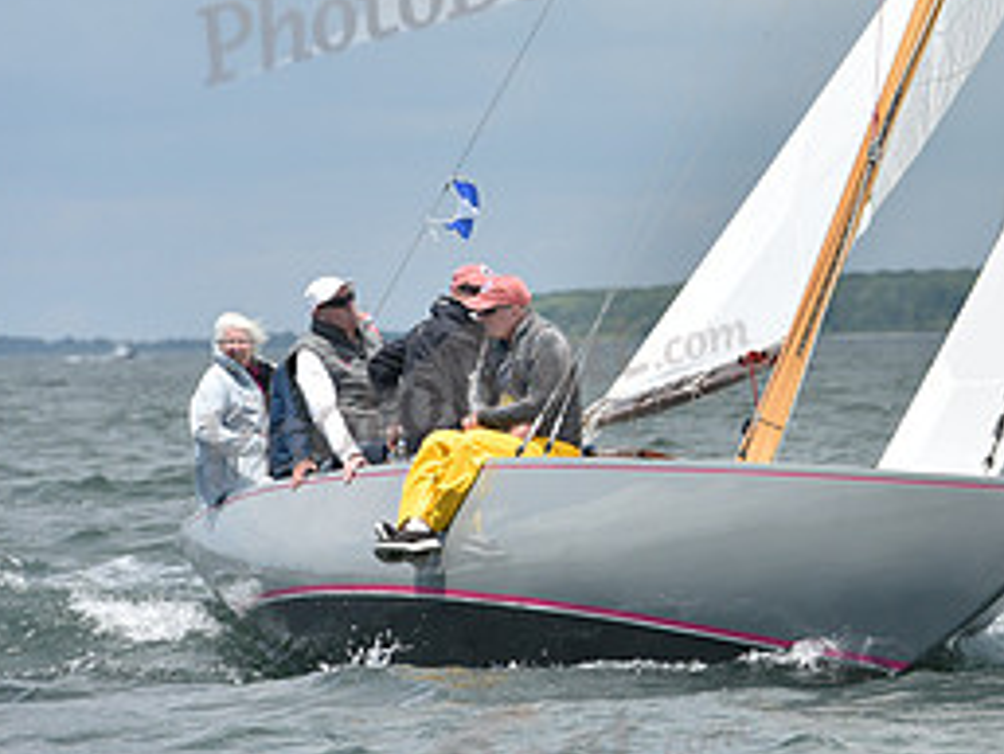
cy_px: 131
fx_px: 12594
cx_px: 953
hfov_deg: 4.6
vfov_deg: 3.4
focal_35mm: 434
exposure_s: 1/1250
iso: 250
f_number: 7.1
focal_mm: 200
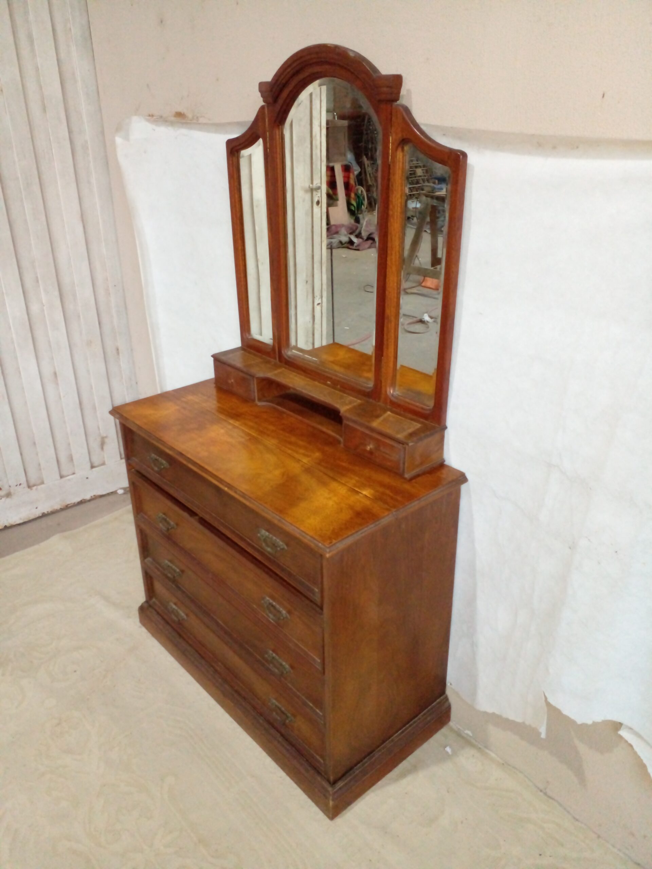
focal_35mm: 27
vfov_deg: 65.3
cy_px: 434
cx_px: 326
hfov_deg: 51.4
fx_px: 678
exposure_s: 1/25
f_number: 1.9
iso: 400
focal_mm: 3.6
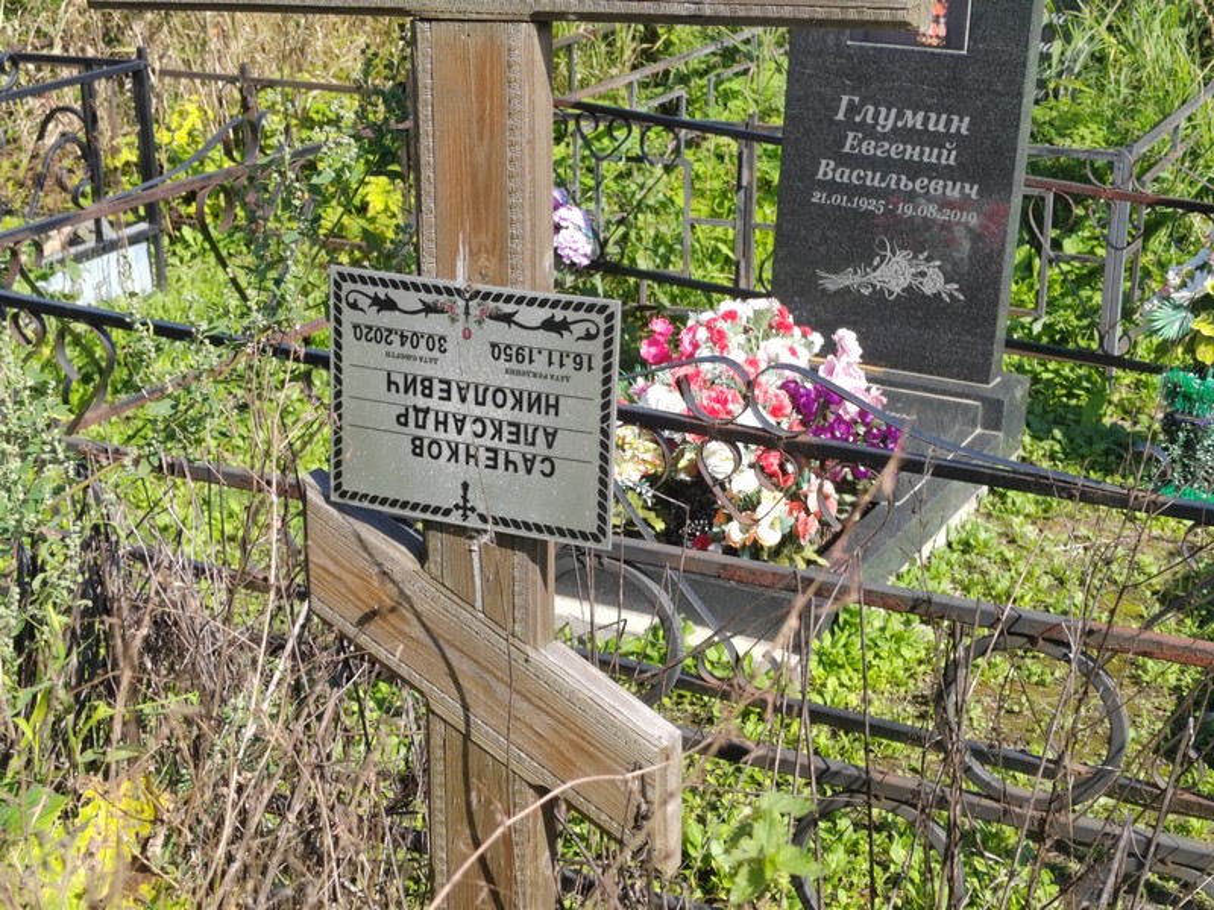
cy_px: 455
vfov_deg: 25.7
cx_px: 607
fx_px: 1999
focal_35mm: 57
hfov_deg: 33.8
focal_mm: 5.52
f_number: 1.9
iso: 100
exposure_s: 1/610
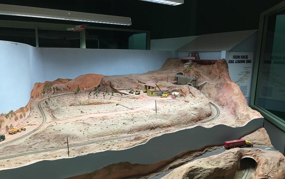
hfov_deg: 61.2
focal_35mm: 31
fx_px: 241
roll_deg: -2.4
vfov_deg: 40.4
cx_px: 143
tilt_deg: -11.6
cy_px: 107
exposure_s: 1/33
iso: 125
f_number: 2.2
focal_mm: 4.15
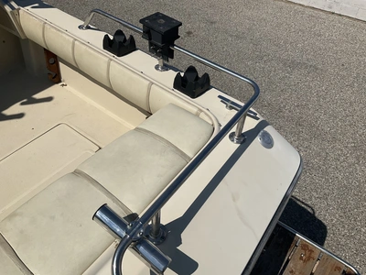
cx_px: 183
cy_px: 138
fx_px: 307
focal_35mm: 29
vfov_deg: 48.2
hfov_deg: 61.7
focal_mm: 3
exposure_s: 1/7407
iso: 25
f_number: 1.8
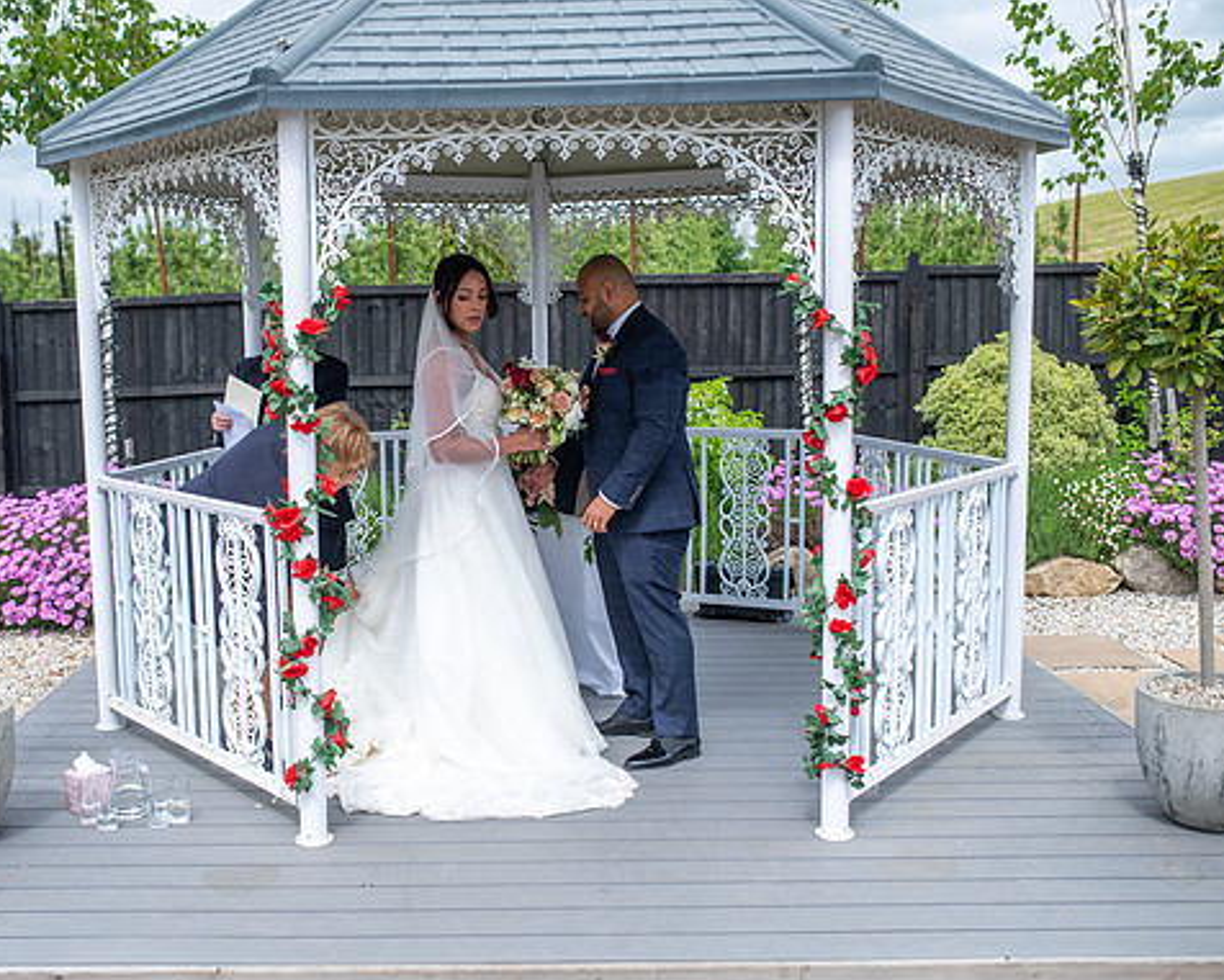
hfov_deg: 45.5
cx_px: 486
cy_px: 494
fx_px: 1449
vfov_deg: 37.3
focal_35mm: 40
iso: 125
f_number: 3.2
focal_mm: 35
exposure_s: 1/4000
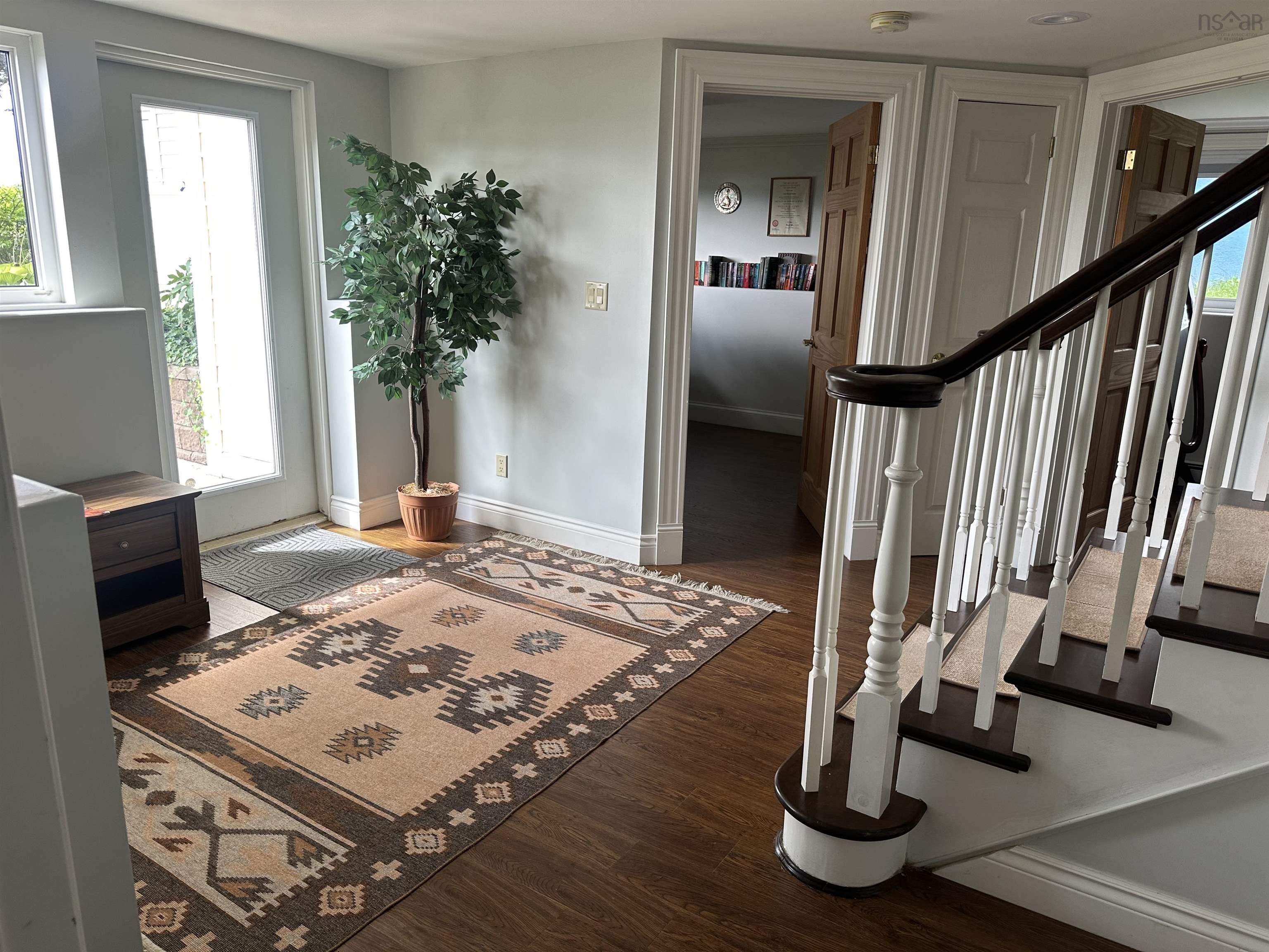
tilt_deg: -15.3
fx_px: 880
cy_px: 476
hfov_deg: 71.6
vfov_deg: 56.8
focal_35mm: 24
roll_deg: -2.1
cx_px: 634
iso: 100
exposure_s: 1/121
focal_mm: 6.86
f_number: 1.78
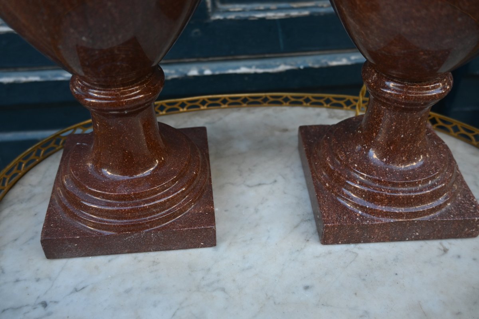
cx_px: 240
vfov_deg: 36.2
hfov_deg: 52.2
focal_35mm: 37
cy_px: 160
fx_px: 489
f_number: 3.8
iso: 400
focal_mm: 24.5
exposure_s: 1/250
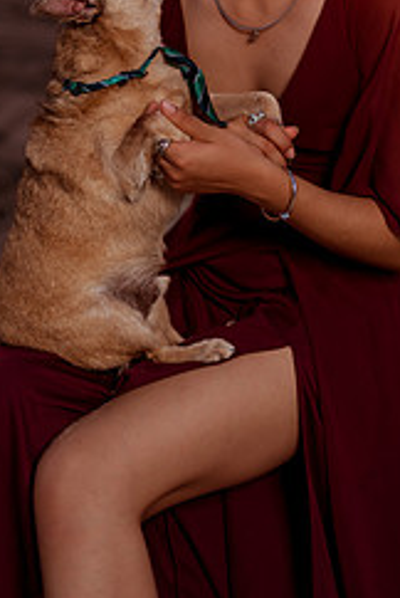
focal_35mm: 65
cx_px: 254
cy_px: 72
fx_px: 1080
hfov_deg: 20.9
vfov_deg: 29.8
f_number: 1.8
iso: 50
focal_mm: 35
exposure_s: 1/500
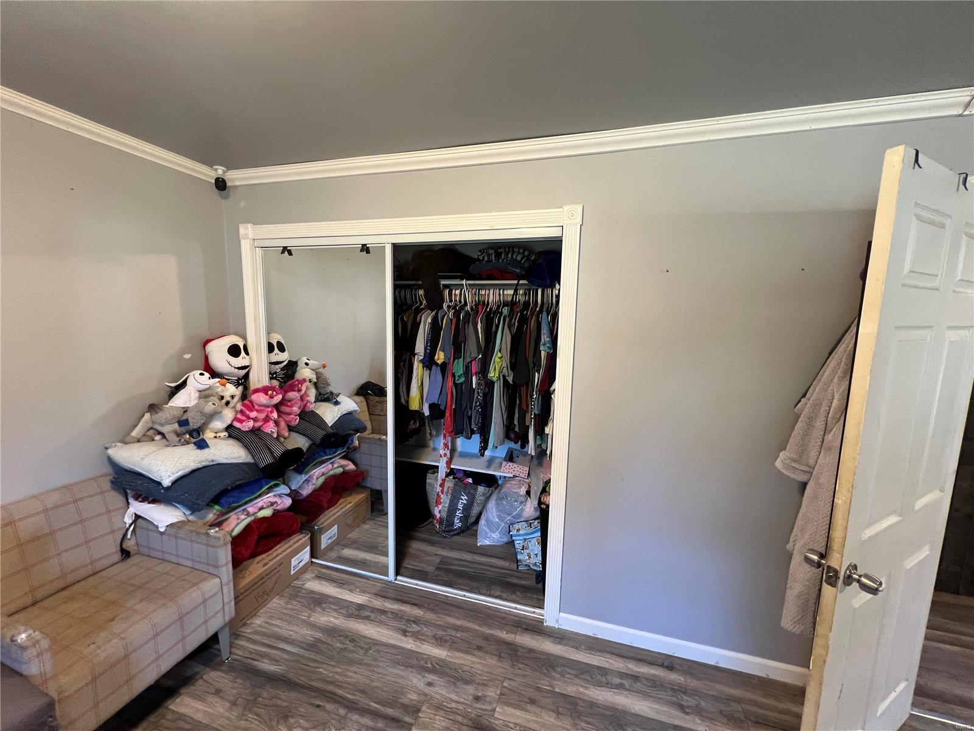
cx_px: 487
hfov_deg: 106.2
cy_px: 366
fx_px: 366
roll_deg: -2.0
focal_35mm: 13
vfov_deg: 89.9
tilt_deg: -5.2
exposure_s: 1/60
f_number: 1.8
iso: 250
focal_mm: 1.57
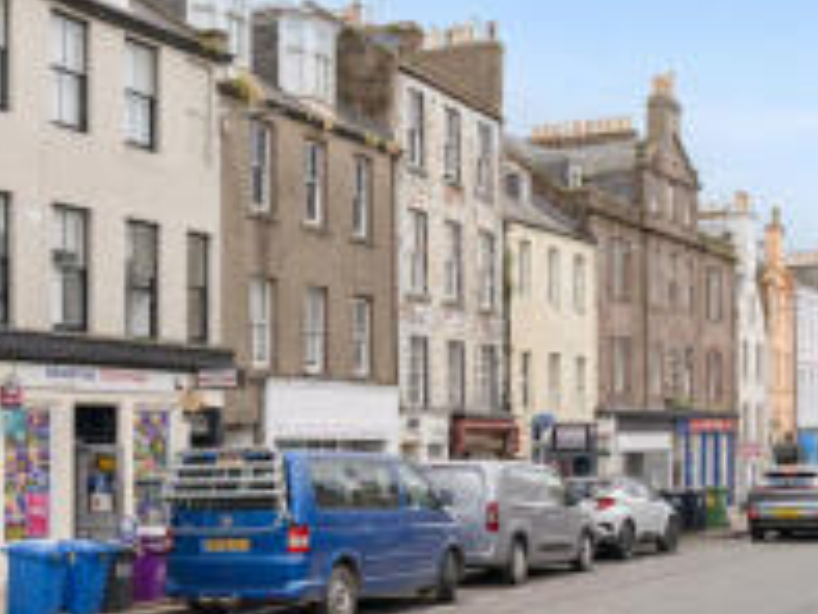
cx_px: 257
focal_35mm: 58
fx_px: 1371
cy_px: 313
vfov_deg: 25.3
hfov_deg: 32.9
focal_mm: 25
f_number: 5.6
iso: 200
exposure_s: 1/250
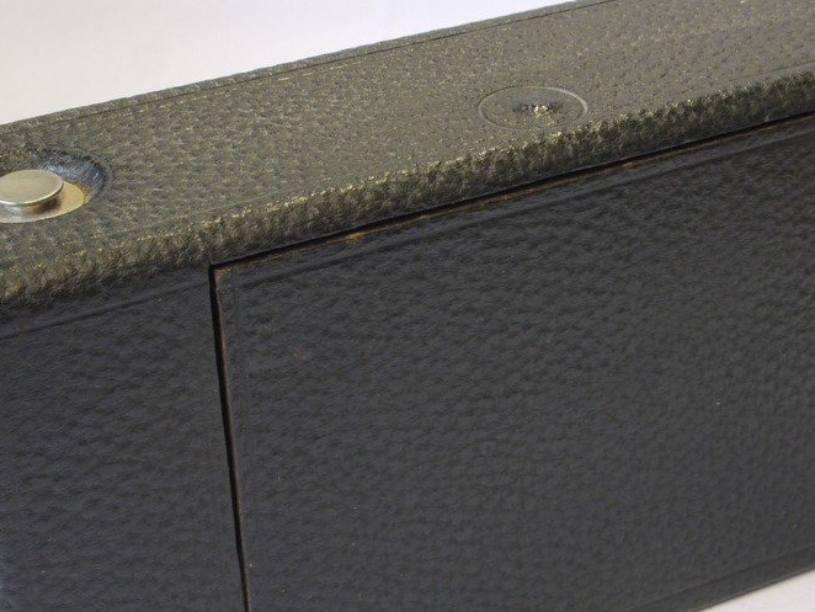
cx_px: 497
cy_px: 337
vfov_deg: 17.0
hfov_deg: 22.5
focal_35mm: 87
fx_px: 2049
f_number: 13
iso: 400
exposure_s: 1/6
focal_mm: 24
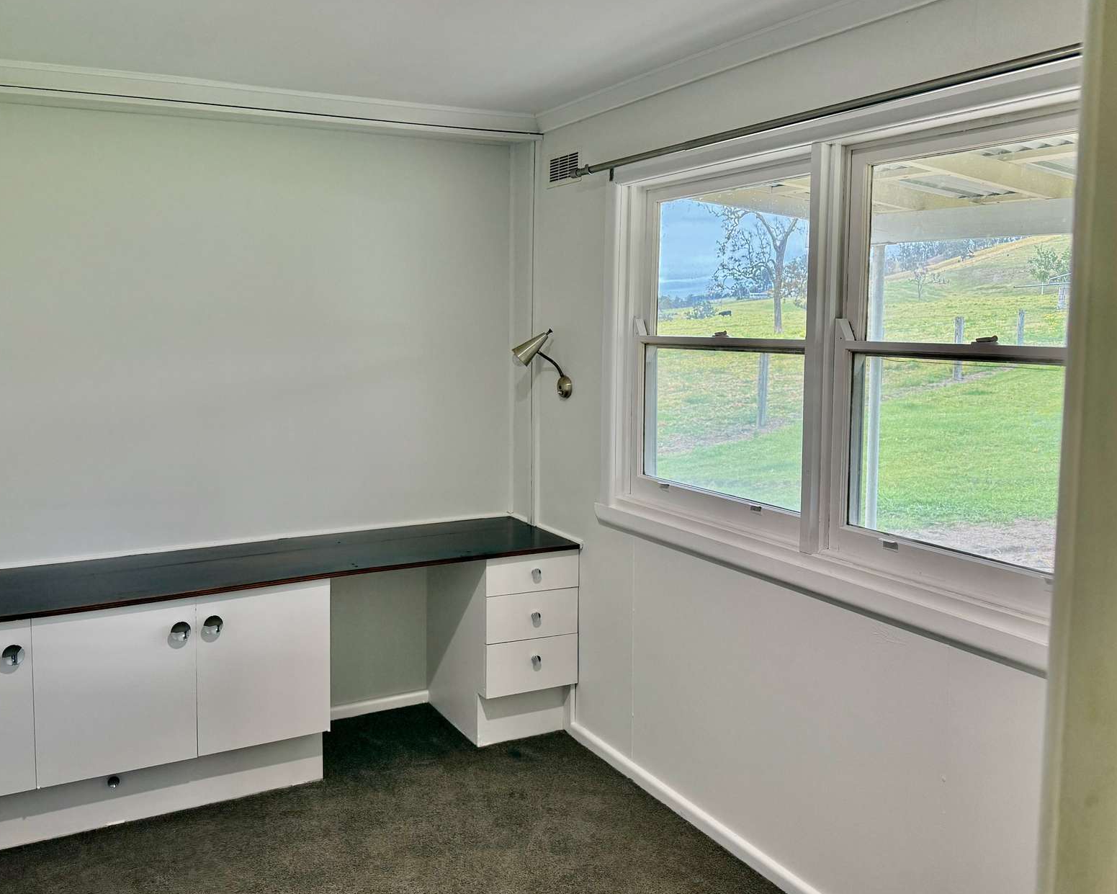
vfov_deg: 49.8
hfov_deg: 59.7
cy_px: 383
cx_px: 427
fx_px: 959
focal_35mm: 29
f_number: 1.78
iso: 160
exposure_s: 1/100
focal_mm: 6.76
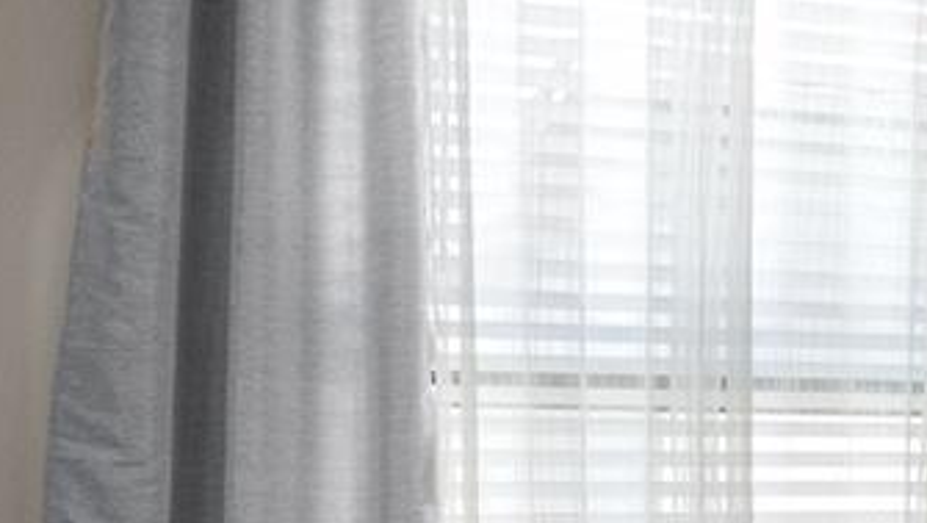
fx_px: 2091
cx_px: 1619
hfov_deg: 19.4
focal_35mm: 85
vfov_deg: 14.1
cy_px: 476
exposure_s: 1/4
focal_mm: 17
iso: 400
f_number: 8
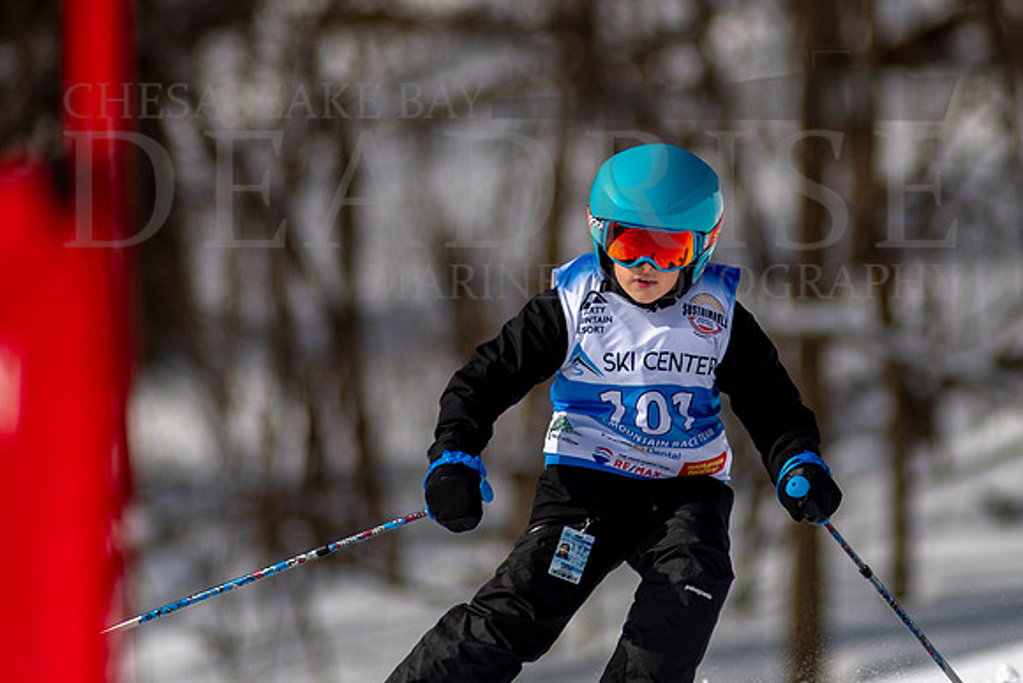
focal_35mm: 625
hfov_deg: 3.3
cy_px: 209
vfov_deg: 2.2
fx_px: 17757
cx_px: 623
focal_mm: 300
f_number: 2.8
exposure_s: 1/6400
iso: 100
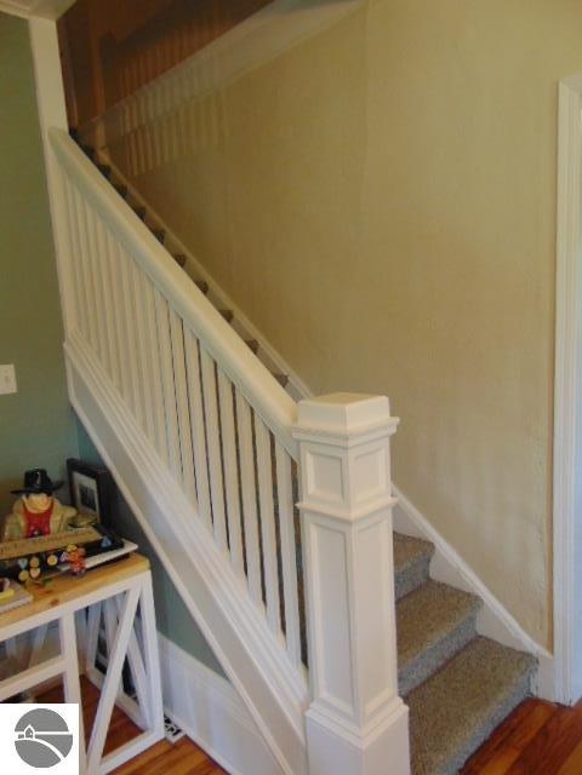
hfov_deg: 54.9
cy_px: 388
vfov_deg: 69.4
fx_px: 560
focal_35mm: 25
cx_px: 291
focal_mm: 4.5
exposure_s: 1/30
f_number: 3
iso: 320
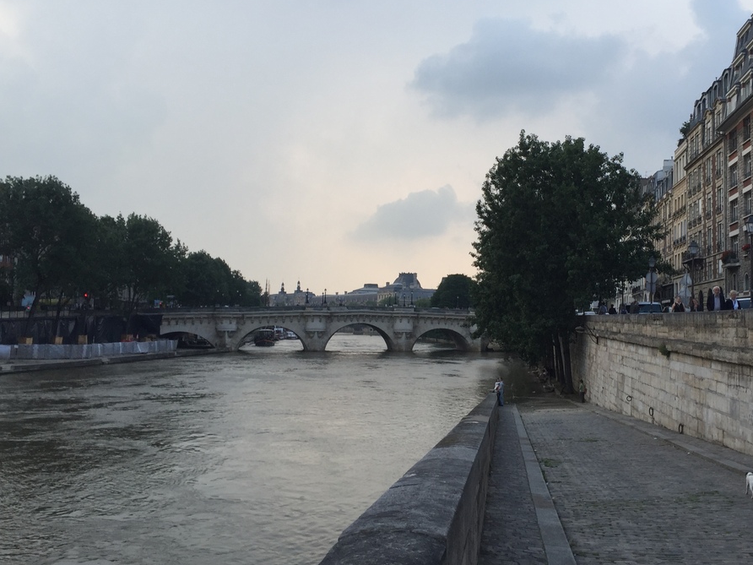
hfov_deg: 47.4
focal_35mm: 39
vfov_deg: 36.8
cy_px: 249
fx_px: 848
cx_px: 479
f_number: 2.2
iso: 32
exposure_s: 1/494
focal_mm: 4.15
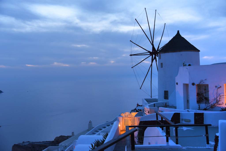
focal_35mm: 38
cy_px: 76
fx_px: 239
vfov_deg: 35.1
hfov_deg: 50.7
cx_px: 113
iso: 800
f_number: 4
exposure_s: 1/10
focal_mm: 38
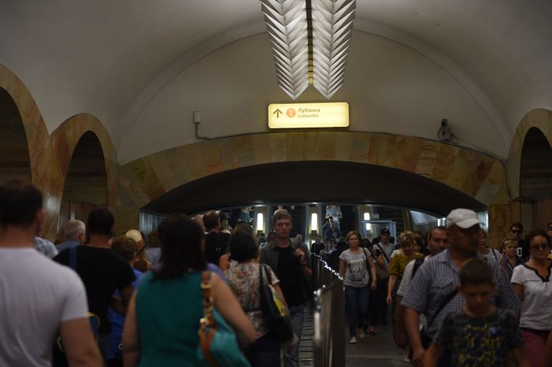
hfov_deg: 28.9
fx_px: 1073
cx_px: 276
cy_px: 184
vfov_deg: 19.4
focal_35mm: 70
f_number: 3.2
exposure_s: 1/500
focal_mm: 70
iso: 2000
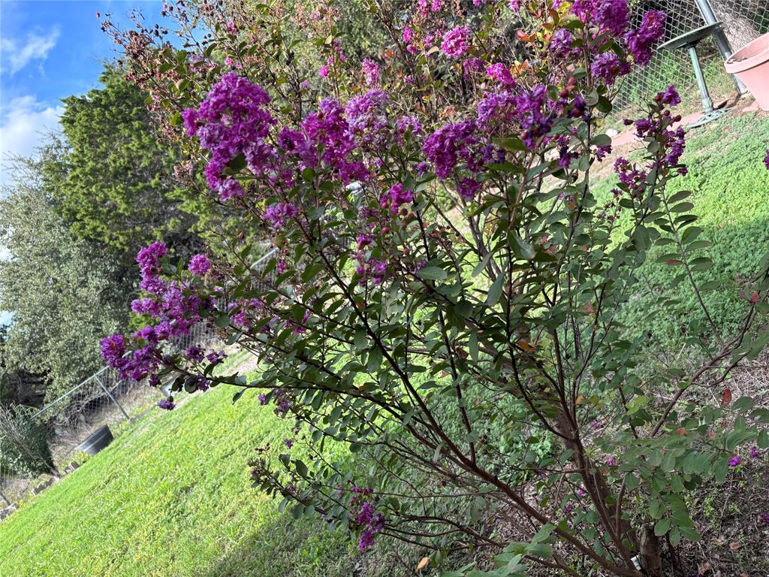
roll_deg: +31.8
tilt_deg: -8.5
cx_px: 384
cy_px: 288
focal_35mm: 26
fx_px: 578
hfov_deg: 67.3
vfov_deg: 53.1
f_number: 1.6
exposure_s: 1/559
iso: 50
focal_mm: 5.96
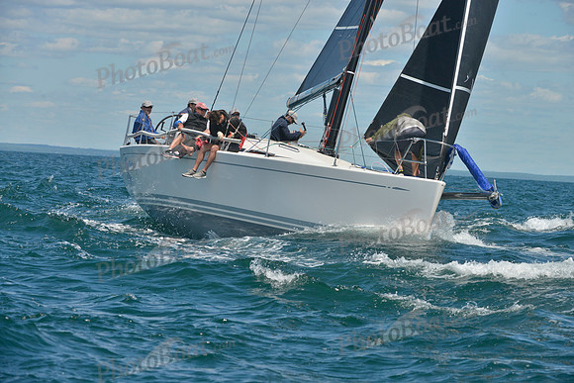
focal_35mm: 210
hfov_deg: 9.8
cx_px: 287
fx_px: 3349
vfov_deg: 6.5
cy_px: 192
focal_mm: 210
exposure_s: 1/800
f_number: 10
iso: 280
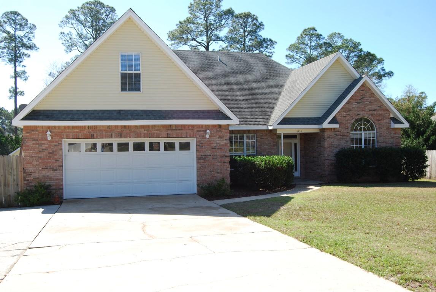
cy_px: 146
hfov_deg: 53.1
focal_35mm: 36
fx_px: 437
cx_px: 218
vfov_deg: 37.0
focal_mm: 24
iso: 100
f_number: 6.3
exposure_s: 1/160
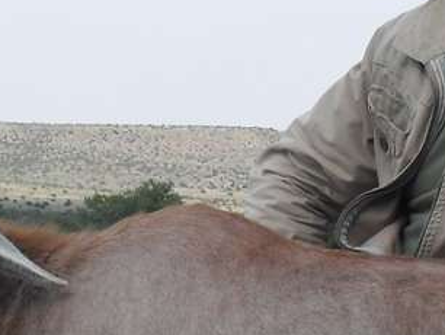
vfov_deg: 12.0
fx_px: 1595
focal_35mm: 124
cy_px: 221
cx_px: 285
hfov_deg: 15.9
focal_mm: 6.3
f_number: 8.3
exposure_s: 1/90
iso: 80
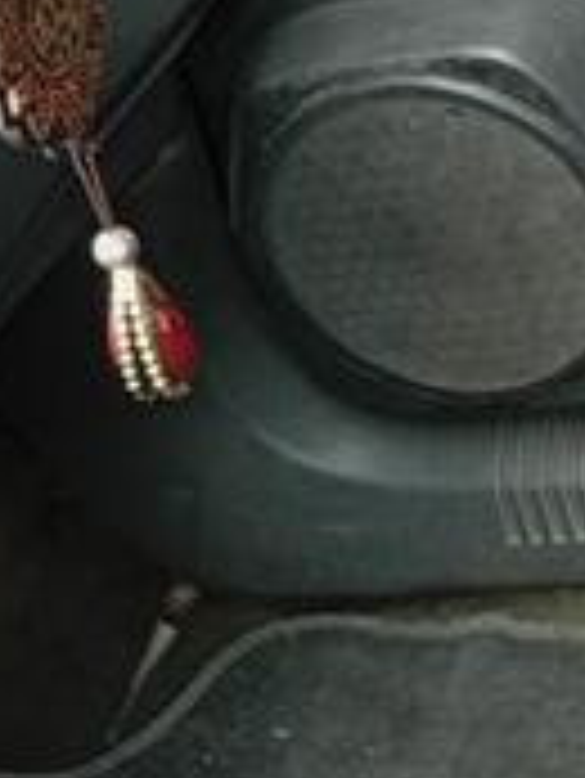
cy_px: 387
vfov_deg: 14.6
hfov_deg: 10.2
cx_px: -536
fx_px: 3038
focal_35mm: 135
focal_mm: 3.98
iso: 81
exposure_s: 1/50
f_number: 1.8
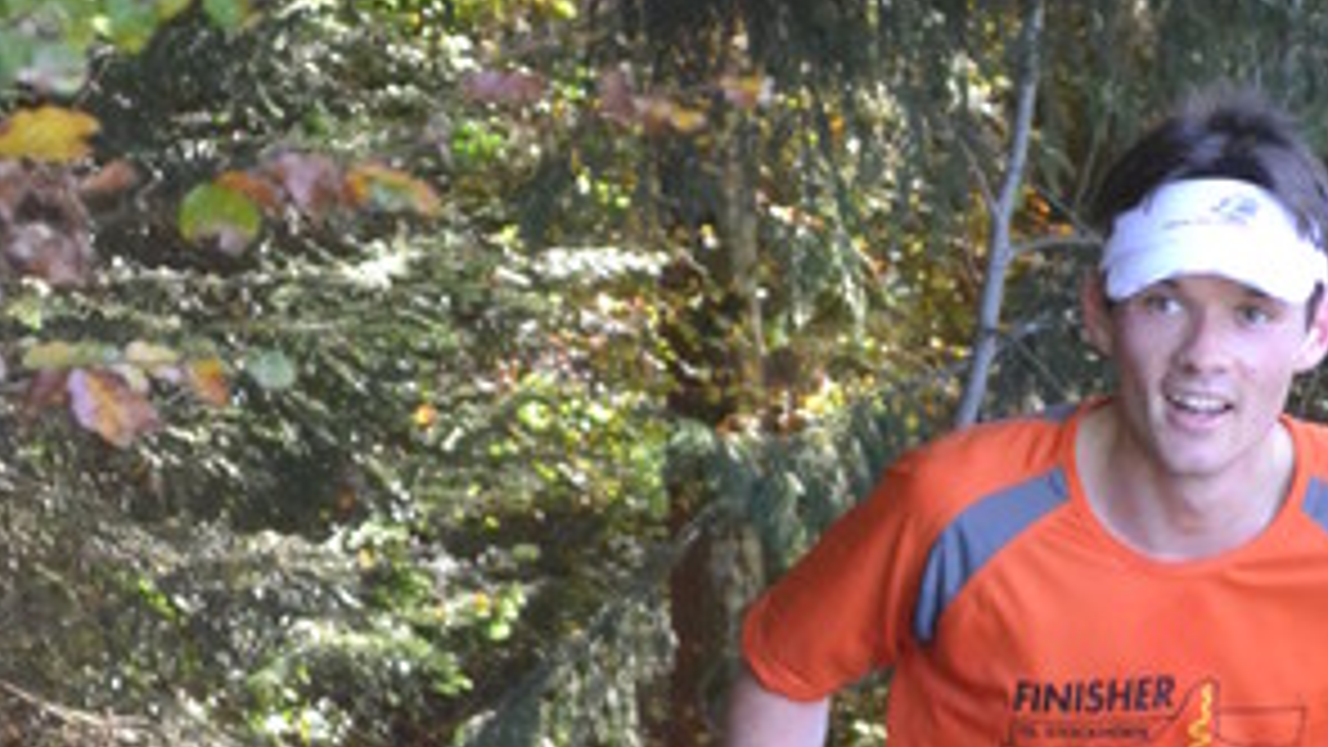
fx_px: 7759
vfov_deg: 5.5
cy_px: 511
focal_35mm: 220
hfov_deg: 9.8
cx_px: 1087
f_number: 5.6
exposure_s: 1/250
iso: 3200
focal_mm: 55
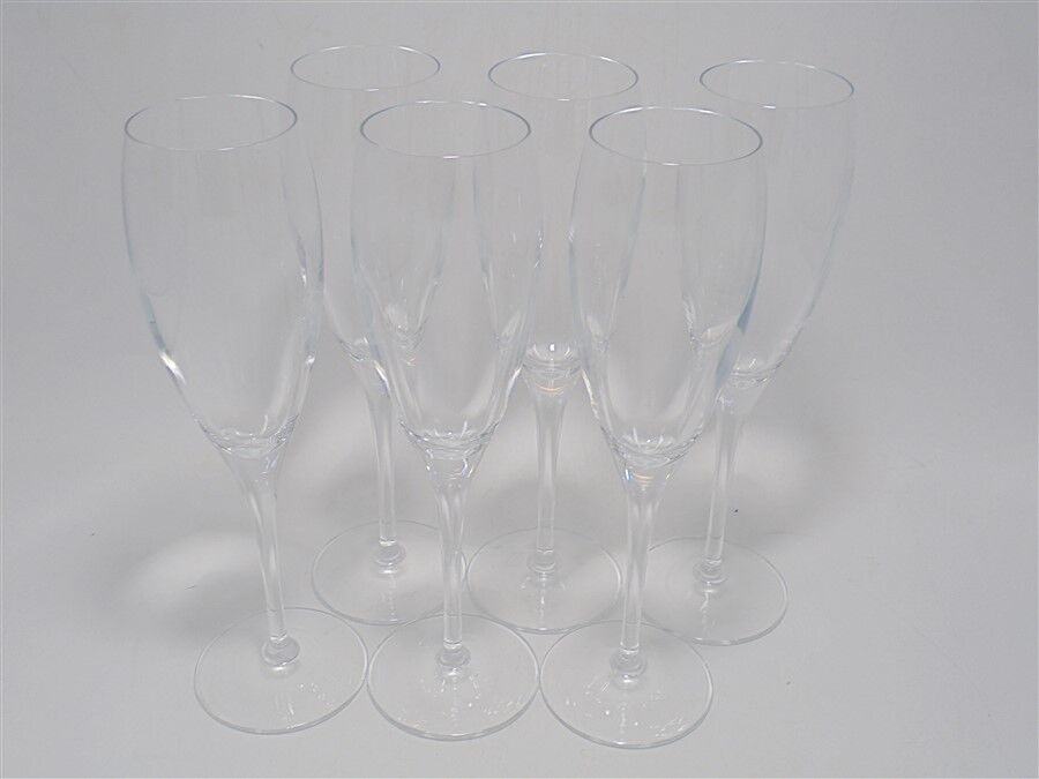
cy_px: 390
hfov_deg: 49.0
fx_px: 1141
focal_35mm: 38
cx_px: 520
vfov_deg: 37.7
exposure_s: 1/50
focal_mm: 6.9
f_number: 4.2
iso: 100
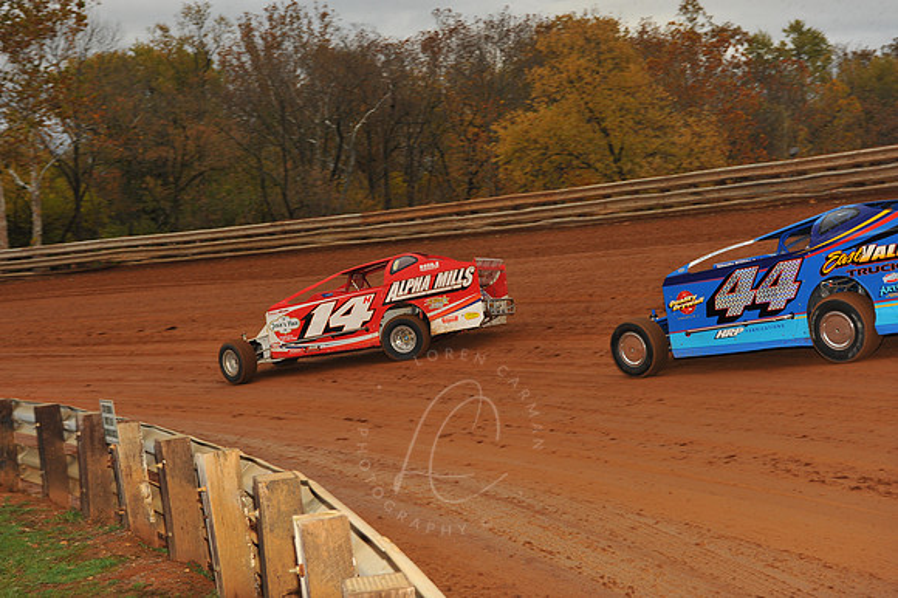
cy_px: 299
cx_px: 449
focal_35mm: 70
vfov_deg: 19.4
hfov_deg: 28.9
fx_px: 1745
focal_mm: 70
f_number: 7.1
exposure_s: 1/320
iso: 800
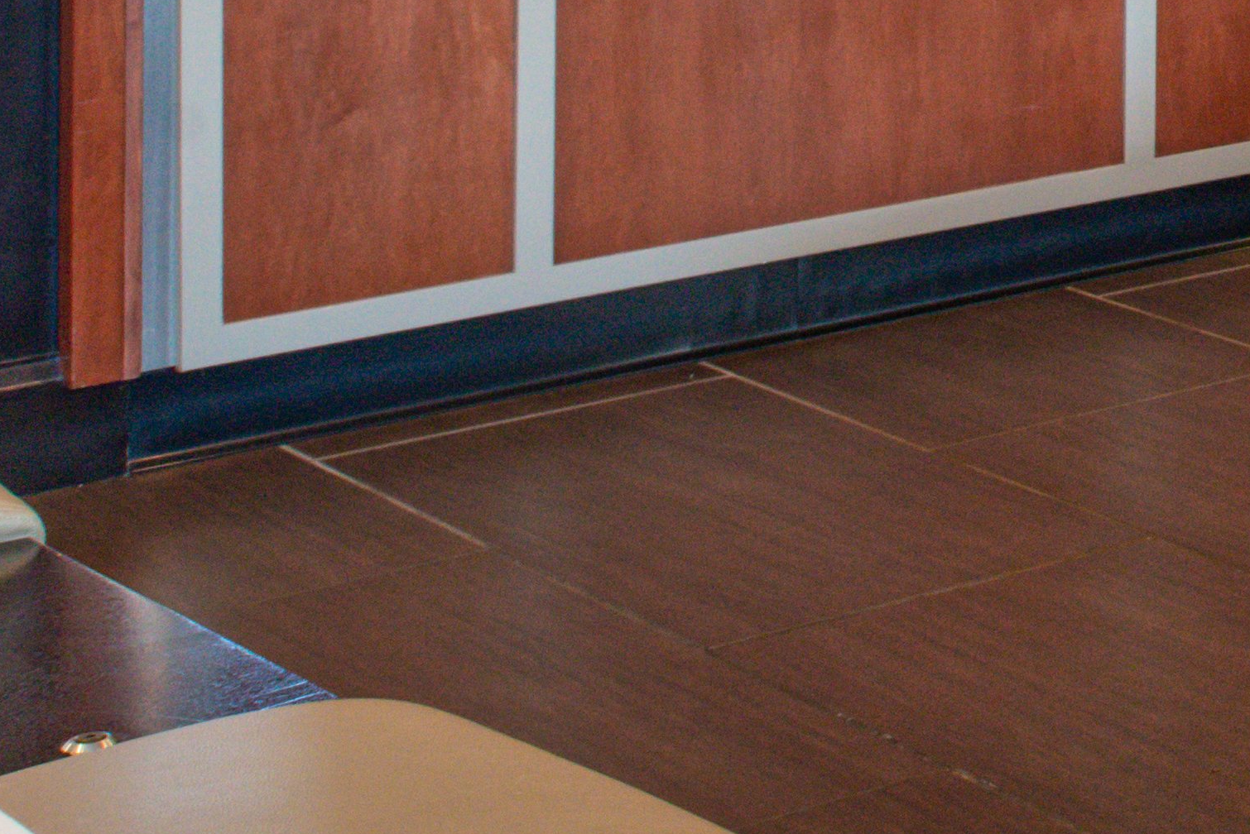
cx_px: 2553
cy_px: -141
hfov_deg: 14.4
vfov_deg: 11.5
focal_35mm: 117
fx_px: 4064
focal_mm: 24
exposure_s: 1/5
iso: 640
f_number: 9.5
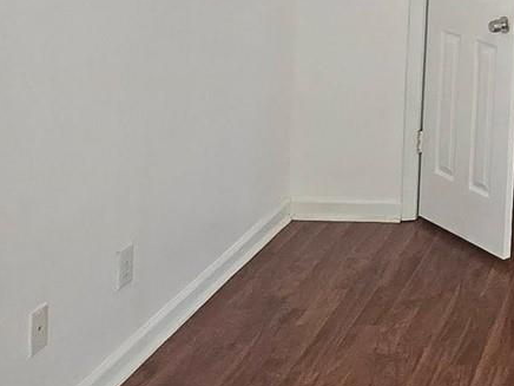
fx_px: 906
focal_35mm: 61
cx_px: 752
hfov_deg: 25.0
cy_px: -136
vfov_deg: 21.4
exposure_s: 1/60
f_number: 2.2
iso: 200
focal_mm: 2.2
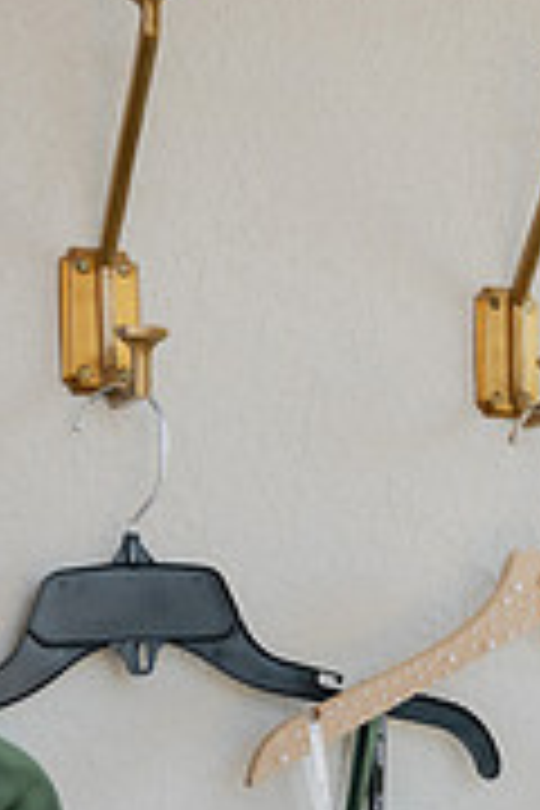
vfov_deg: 22.0
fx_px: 2025
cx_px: 522
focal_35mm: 90
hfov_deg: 15.0
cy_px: 765
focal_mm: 36
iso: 1000
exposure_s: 1/320
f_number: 4
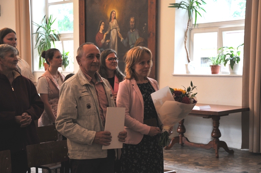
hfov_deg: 29.9
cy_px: 86
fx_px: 489
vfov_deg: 20.1
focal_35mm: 68
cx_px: 130
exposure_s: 1/60
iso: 560
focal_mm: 45
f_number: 4.8
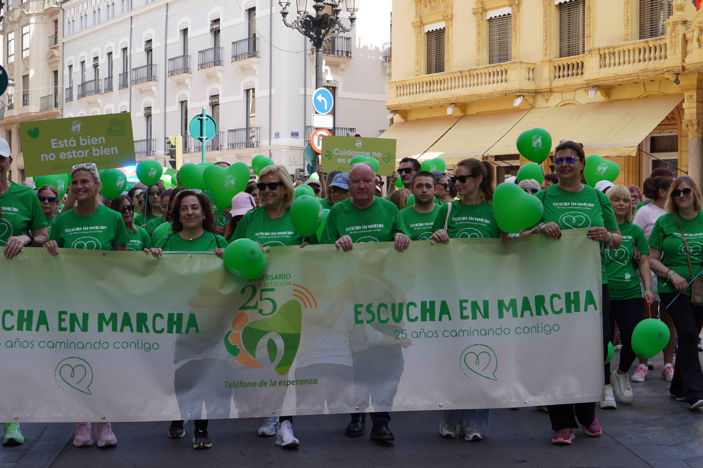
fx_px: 1105
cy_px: 219
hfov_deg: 35.2
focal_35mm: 57
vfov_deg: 23.9
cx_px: 313
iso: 100
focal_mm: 31
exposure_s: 1/250
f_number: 4
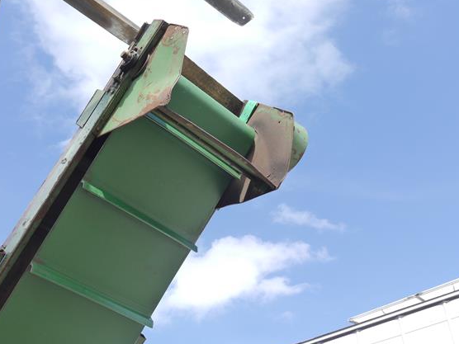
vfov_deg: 31.5
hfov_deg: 41.2
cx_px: 231
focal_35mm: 46
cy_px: 166
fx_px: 610
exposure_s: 1/250
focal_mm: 20
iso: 160
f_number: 6.3
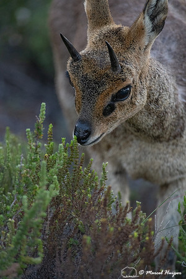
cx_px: 93
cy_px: 140
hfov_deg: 2.3
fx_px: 4650
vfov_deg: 3.4
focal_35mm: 600
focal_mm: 600
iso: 3200
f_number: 5.6
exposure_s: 1/200
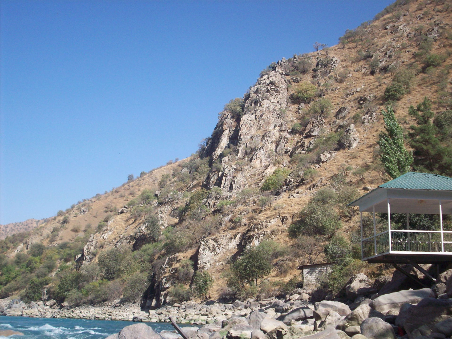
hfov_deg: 35.5
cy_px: 170
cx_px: 226
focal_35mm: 54
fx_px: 705
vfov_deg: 27.0
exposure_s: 1/236
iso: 80
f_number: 6.9
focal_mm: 9
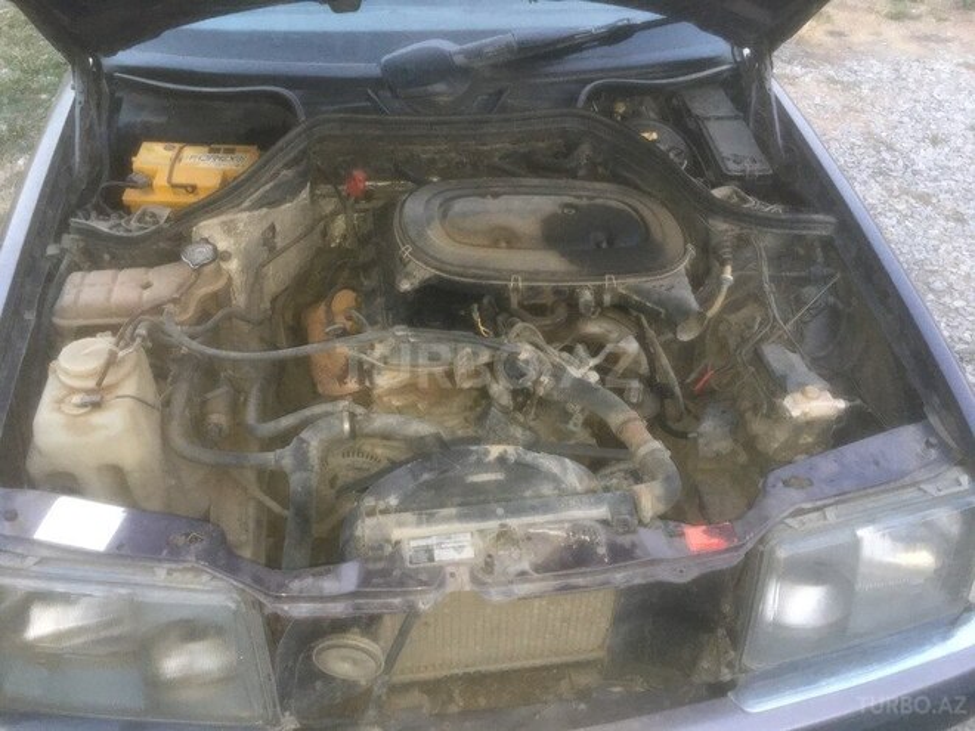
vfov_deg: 48.2
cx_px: 488
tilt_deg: -41.1
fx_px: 817
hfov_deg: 61.7
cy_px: 366
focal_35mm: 29
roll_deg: -3.3
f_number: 2.2
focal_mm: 4.15
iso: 200
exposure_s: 1/33
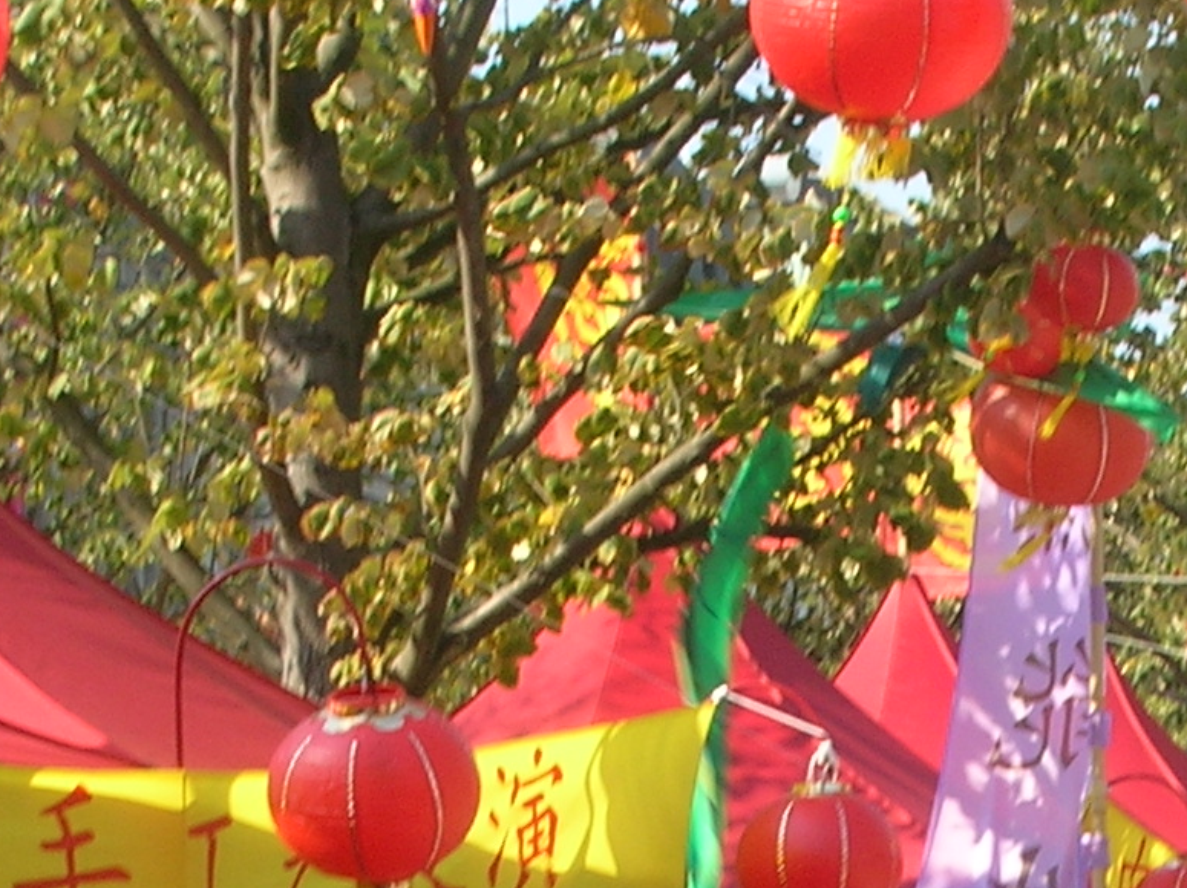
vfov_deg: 7.9
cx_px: 1118
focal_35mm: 186
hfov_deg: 10.6
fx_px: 6373
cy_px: 1142
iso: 50
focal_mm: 10.4
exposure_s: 1/89
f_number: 6.1
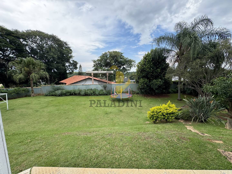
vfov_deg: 85.7
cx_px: 116
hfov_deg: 102.1
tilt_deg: -8.8
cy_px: 87
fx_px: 94
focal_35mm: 14
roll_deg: -0.5
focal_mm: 2.22
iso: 40
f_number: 2.2
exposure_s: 1/495
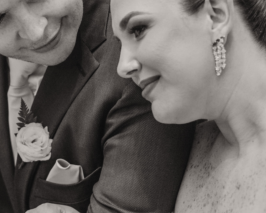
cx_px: 154
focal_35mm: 182
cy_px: 81
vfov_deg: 8.5
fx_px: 1433
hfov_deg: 10.6
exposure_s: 1/160
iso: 1600
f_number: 2.8
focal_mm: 85
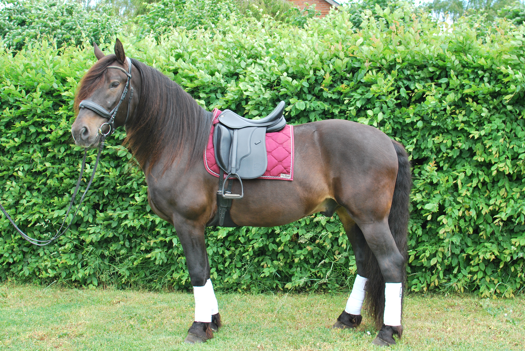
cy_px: 176
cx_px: 262
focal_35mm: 52
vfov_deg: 25.8
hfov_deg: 37.8
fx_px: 767
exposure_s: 1/200
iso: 200
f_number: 4.5
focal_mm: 35
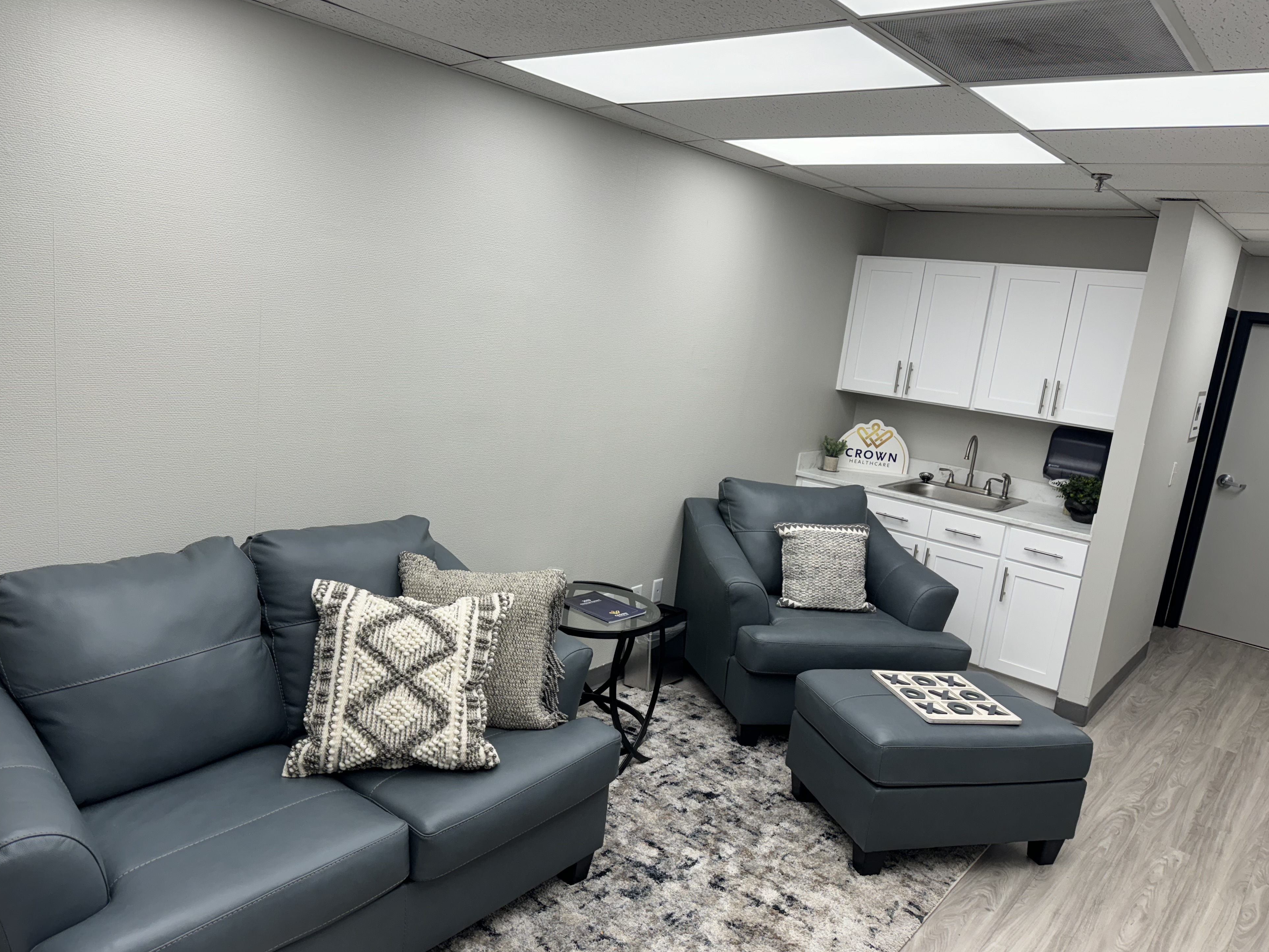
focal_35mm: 25
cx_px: 620
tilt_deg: -11.9
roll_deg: -6.0
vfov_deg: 54.9
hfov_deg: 69.4
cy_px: 487
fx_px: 916
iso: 64
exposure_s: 1/145
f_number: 1.78
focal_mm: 6.76
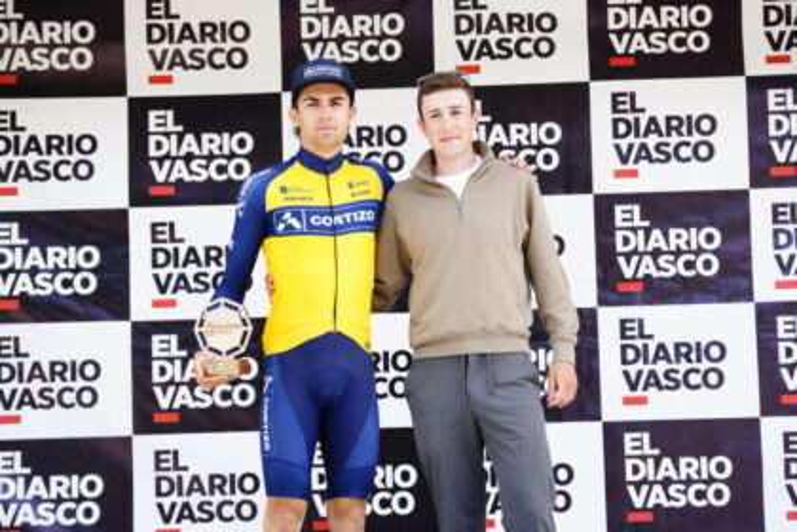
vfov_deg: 11.6
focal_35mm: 118
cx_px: 398
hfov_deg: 17.3
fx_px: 2612
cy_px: 266
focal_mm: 118
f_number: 5
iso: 1000
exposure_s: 1/1000
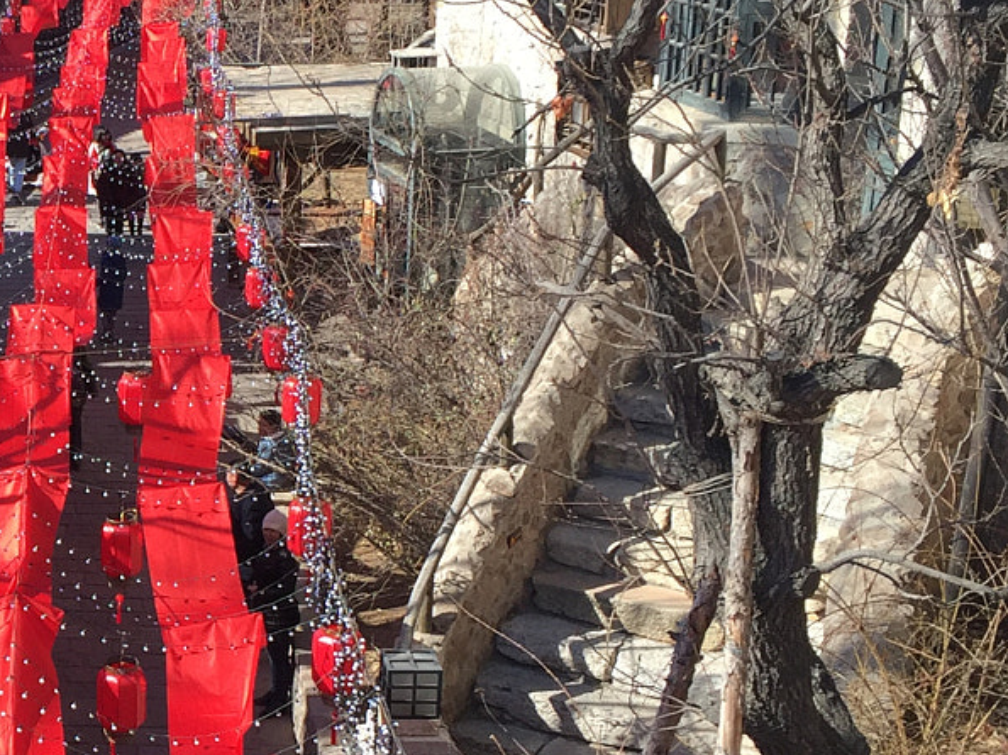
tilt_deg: -18.1
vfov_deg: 18.8
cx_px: -152
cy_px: 498
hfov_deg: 23.2
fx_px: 2271
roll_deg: +1.3
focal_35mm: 78
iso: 32
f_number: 2.2
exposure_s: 1/706
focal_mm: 4.15
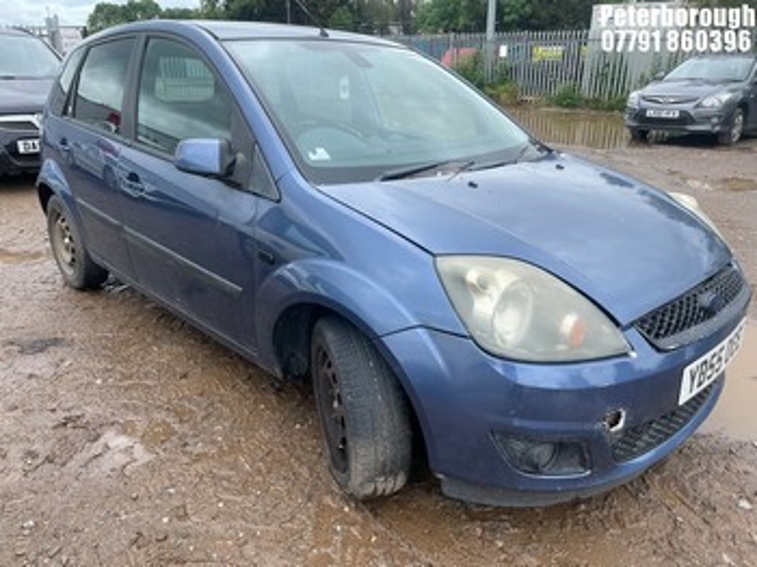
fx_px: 568
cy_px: 284
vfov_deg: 53.0
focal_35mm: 26
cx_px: 378
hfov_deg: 67.3
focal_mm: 4.2
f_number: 1.6
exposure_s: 1/972
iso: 32
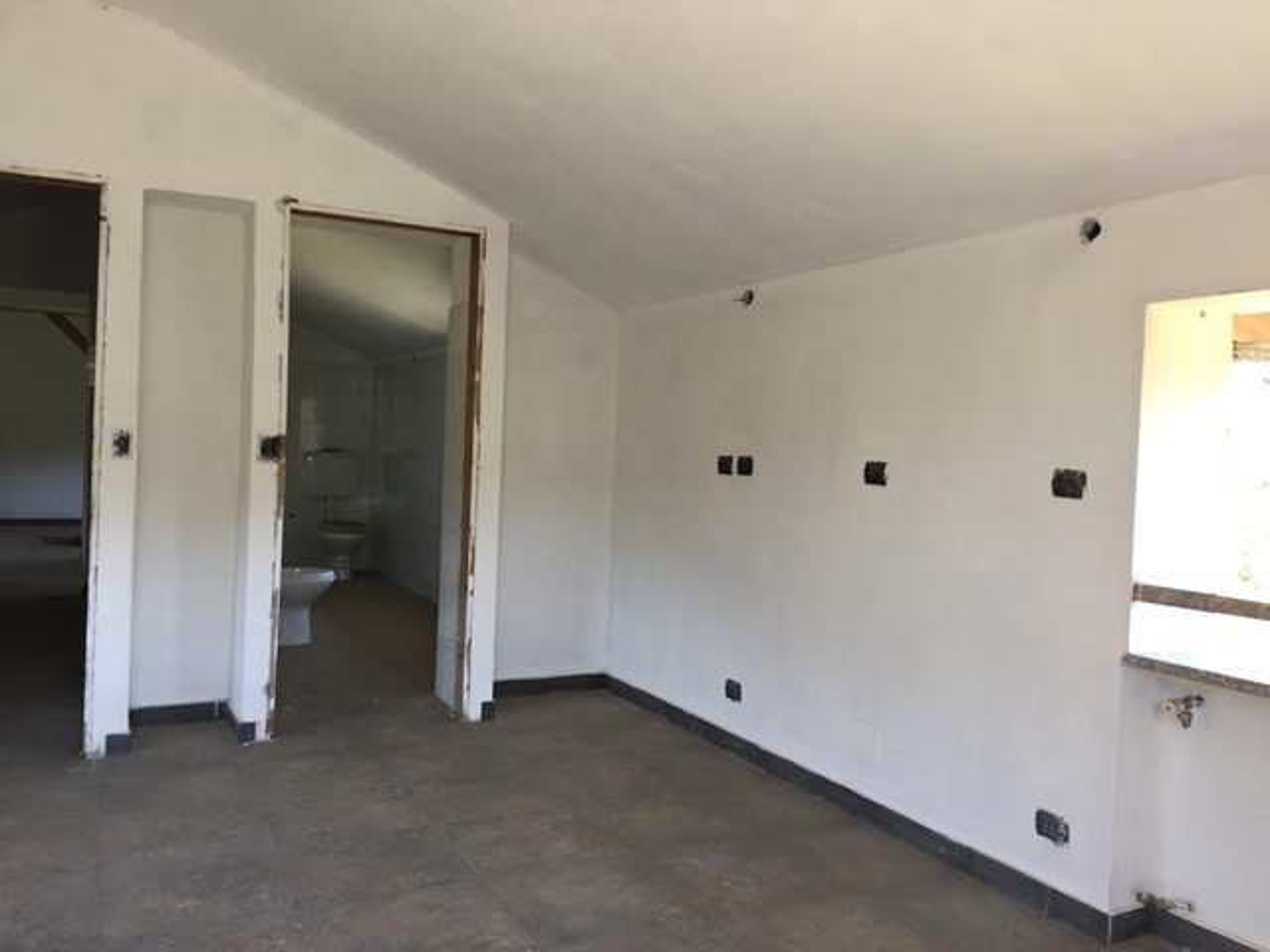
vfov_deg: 48.2
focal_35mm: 29
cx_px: 635
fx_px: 1064
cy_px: 476
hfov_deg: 61.7
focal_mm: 4.15
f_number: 2.2
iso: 32
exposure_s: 1/50
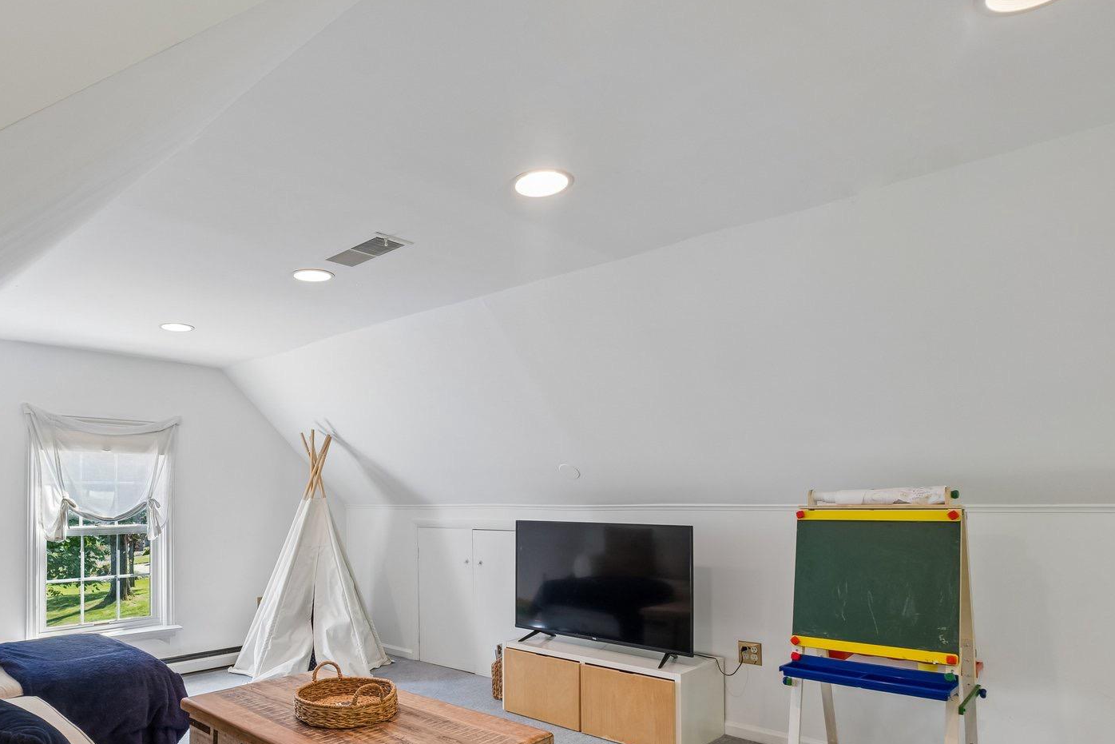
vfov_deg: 56.2
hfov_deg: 77.3
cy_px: 487
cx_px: 427
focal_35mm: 22
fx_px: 681
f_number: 8
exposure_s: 1/6
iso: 250
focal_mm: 10
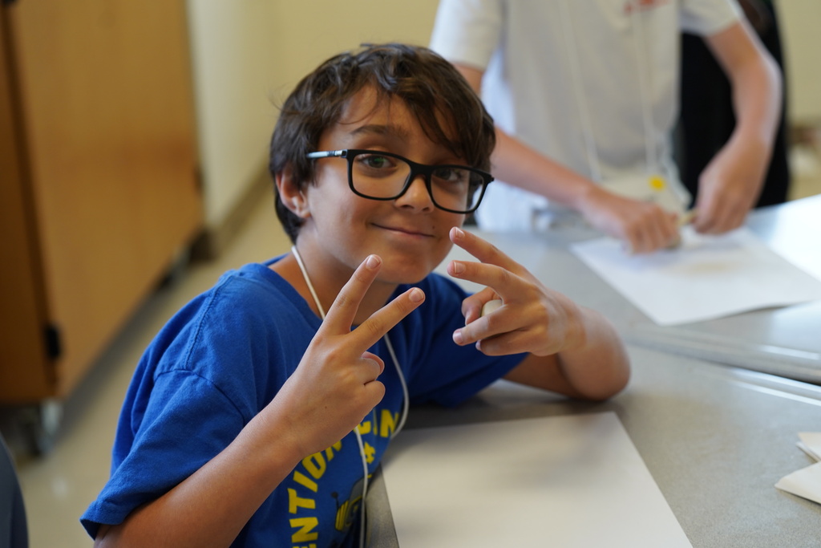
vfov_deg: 19.5
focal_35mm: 70
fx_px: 1597
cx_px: 410
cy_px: 274
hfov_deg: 28.8
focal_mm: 70
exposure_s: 1/160
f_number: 4
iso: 500
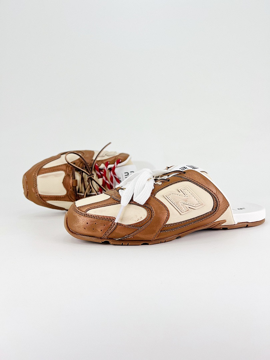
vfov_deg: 67.3
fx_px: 270
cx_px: 135
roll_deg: +1.5
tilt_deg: -7.5
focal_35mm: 26
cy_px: 180
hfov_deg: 53.1
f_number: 1.5
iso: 50
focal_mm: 5.7
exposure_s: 1/1038
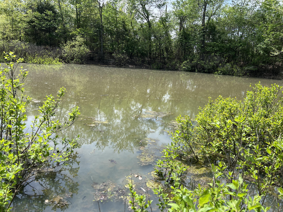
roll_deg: -3.7
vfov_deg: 53.1
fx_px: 213
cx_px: 142
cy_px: 106
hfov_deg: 67.3
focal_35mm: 26
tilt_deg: -12.8
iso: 50
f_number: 1.5
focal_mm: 5.7
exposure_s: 1/1669
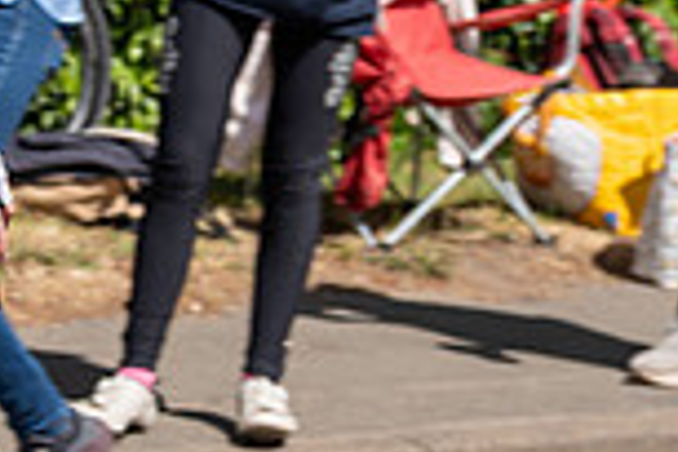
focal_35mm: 265
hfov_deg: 7.6
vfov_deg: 5.1
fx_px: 4990
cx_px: -483
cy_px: -264
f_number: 5.6
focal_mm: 70
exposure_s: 1/1000
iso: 250
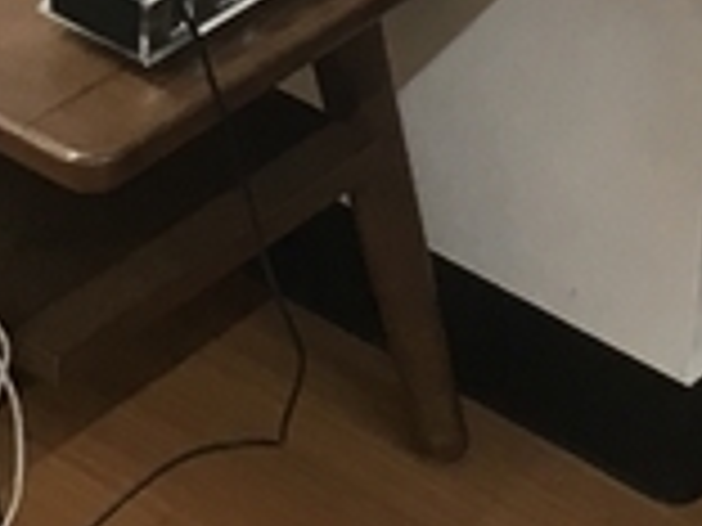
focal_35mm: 223
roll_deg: -3.7
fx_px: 4522
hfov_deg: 8.9
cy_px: -265
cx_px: 531
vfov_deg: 6.6
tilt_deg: -29.9
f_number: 2.2
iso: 64
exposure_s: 1/30
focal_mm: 4.15
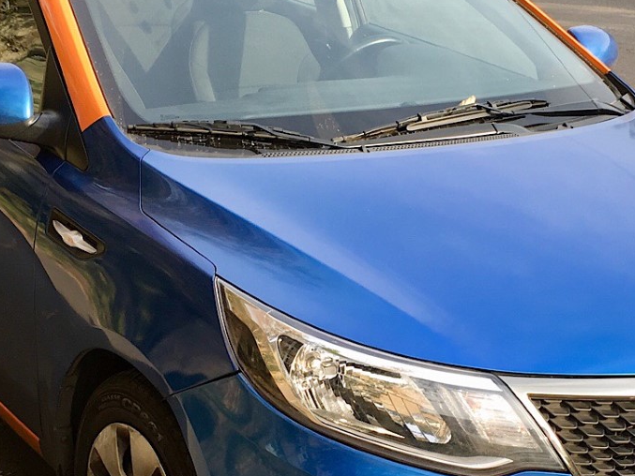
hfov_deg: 32.2
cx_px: 337
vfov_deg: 24.4
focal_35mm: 60
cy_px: 285
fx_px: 1101
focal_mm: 4.15
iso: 25
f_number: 2.2
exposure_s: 1/255
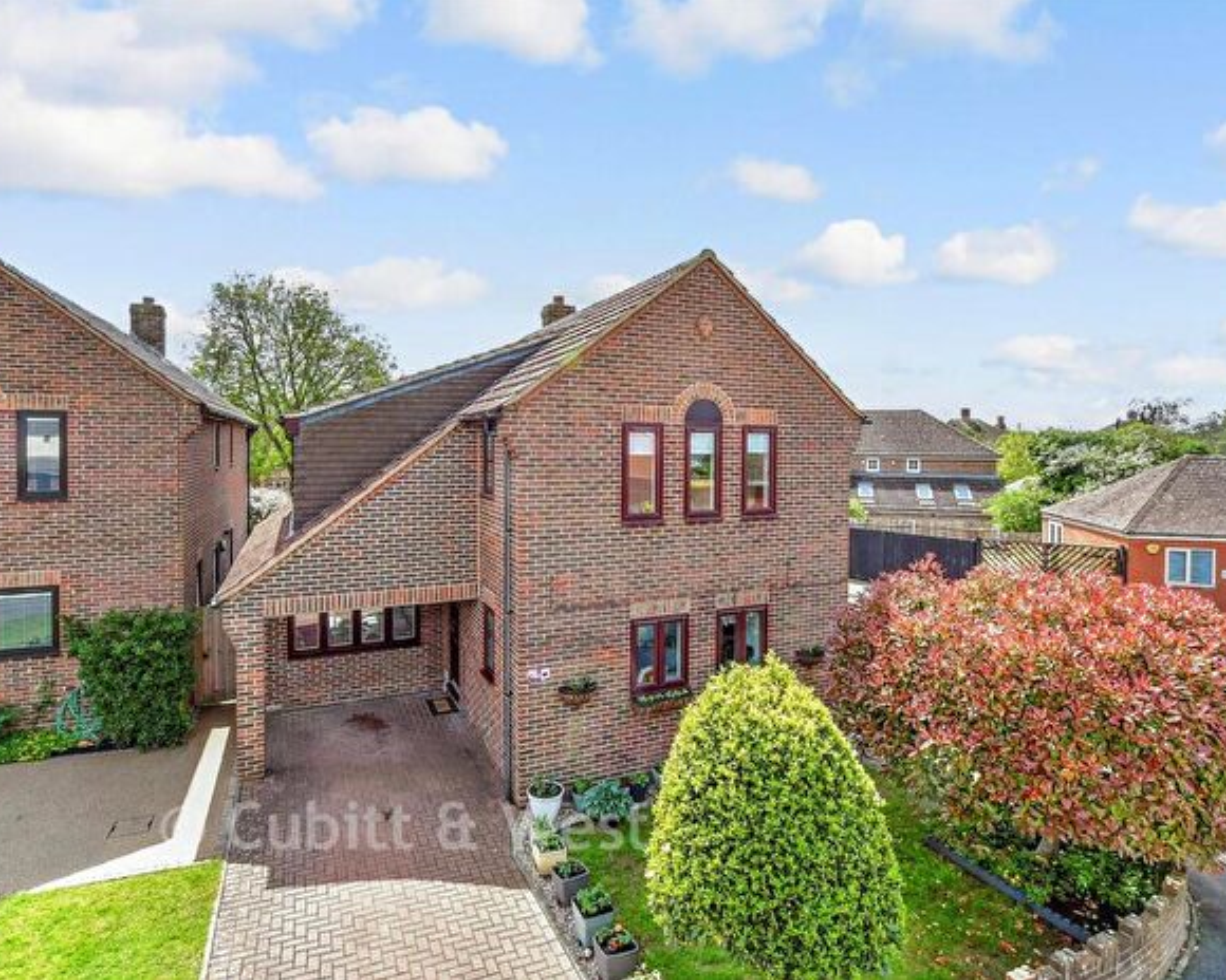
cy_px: 489
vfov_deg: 77.0
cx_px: 640
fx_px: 617
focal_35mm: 17
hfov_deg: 89.6
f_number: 8
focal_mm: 10
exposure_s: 1/320
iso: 500
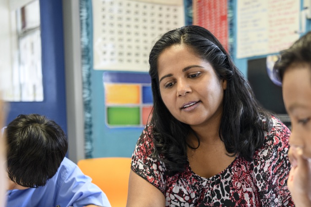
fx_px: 561
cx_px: 220
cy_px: 161
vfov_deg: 20.7
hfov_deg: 30.6
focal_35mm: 65
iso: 1250
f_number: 3.2
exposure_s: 1/100
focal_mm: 40
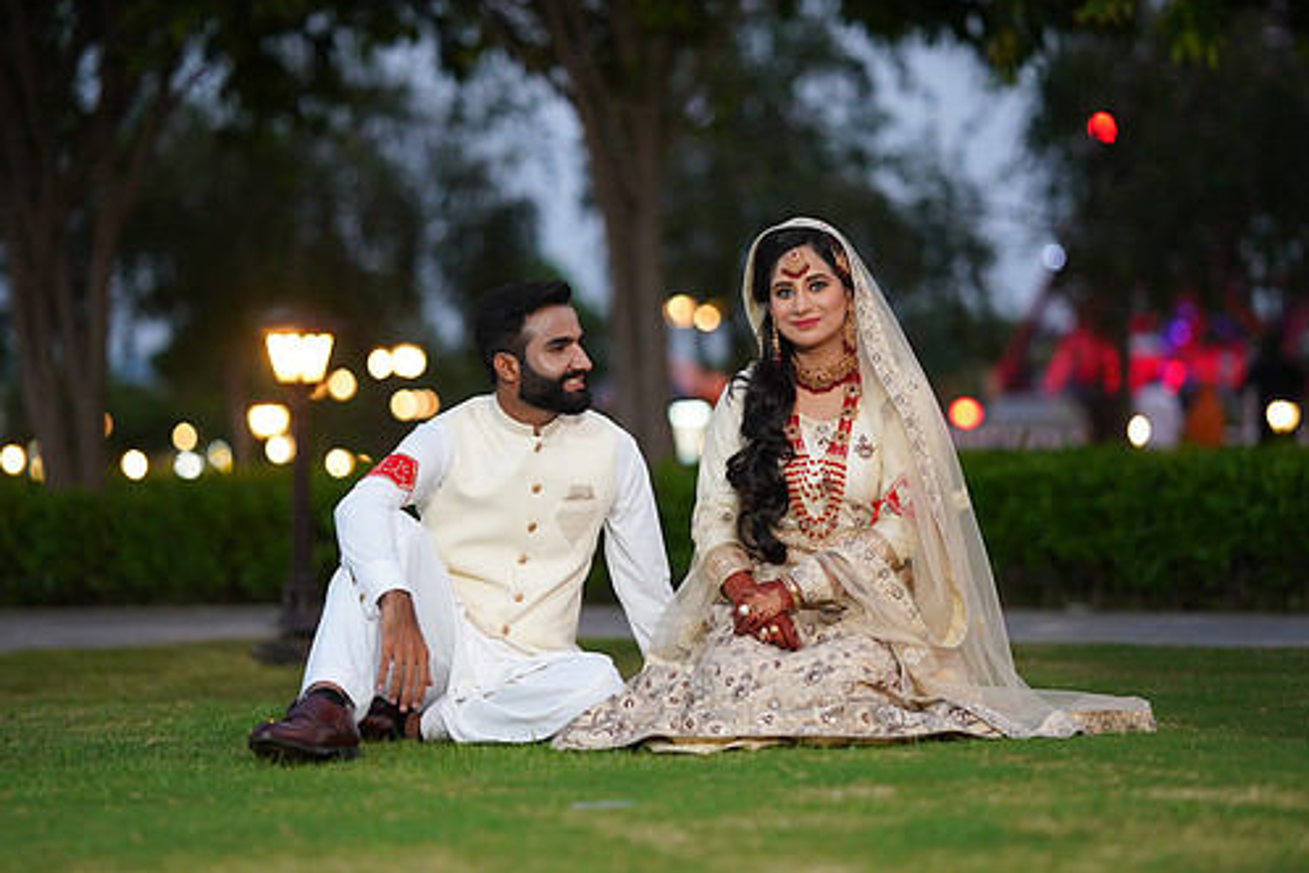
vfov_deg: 13.8
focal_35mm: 99
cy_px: 396
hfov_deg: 20.6
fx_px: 3599
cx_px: 636
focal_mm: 85
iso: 1000
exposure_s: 1/200
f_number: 1.4
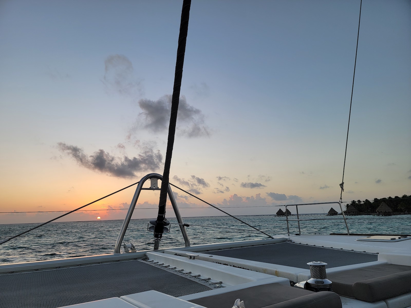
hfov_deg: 71.6
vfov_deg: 56.8
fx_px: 285
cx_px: 206
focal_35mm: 24
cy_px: 154
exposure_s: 1/179
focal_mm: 6.7
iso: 16
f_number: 1.8
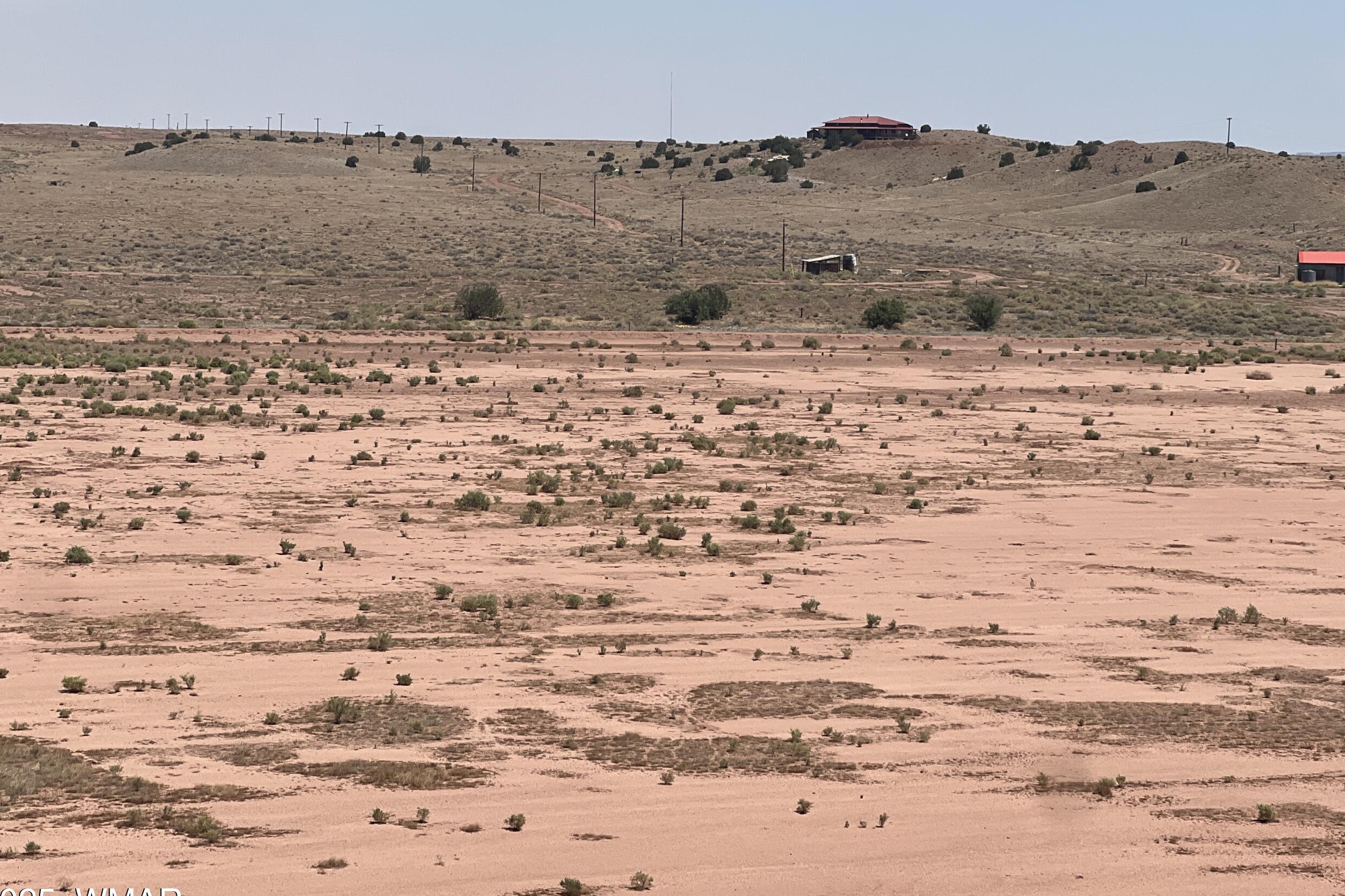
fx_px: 3624
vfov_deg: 14.1
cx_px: 766
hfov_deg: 21.0
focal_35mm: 97
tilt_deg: -3.1
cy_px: 347
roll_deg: -1.2
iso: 32
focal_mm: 9
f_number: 2.8
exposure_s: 1/1393
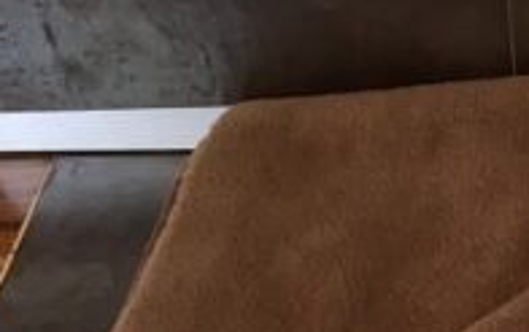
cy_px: 586
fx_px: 1357
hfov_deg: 20.4
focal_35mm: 94
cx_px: 659
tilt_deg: -50.7
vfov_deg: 12.8
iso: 40
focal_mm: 4.15
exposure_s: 1/33
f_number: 2.2
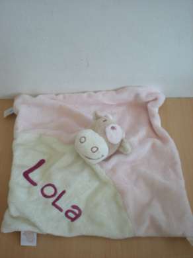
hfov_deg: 37.7
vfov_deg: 49.0
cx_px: 96
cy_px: 129
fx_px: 283
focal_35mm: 38
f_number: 3.1
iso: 200
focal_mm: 6.3
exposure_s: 1/17.8
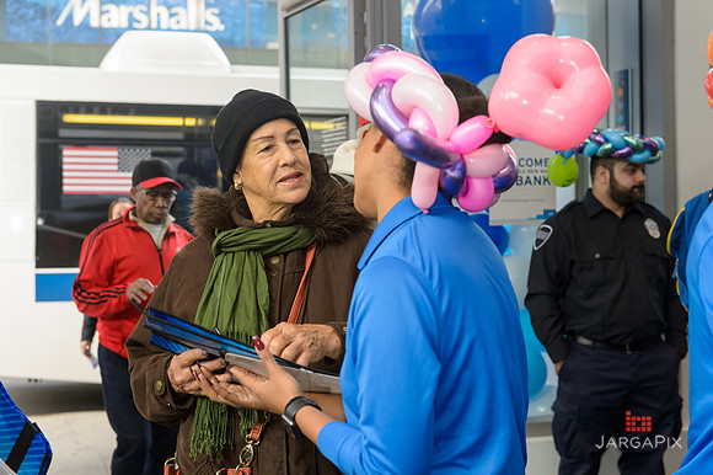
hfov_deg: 34.5
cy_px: 238
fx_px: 1148
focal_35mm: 58
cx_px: 356
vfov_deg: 23.4
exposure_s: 1/160
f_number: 4.5
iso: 800
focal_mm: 58
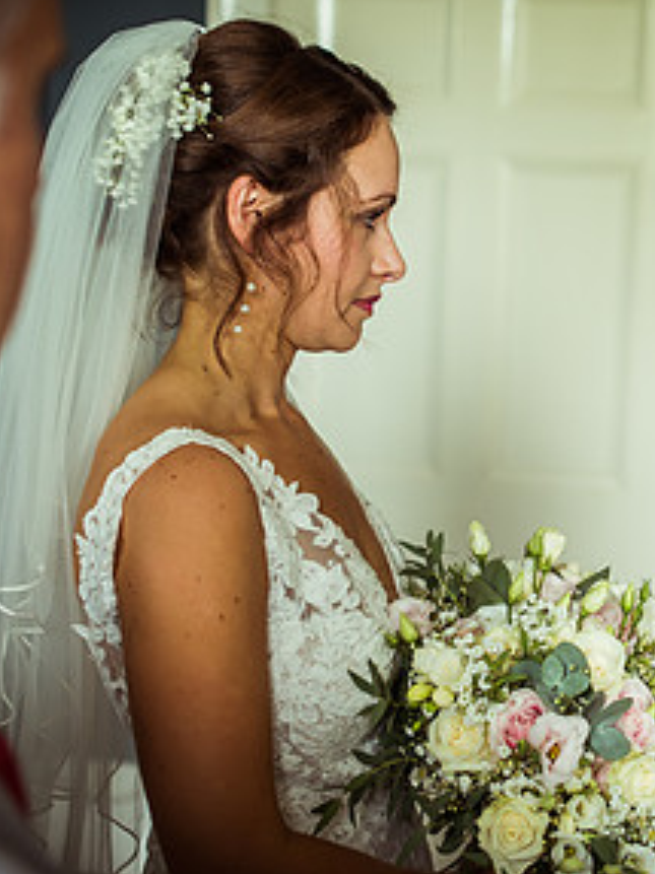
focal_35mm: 68
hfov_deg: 21.3
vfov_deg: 28.6
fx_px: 1717
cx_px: 548
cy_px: 404
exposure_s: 1/125
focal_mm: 35
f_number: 2.5
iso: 250
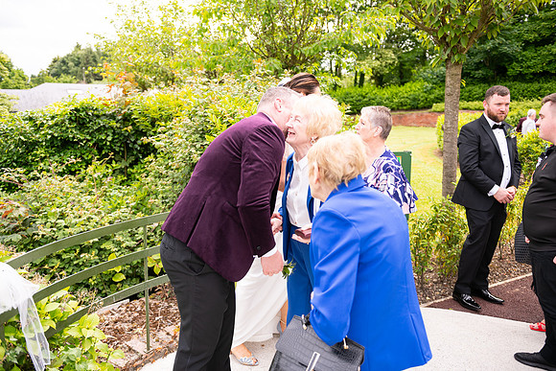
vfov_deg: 45.0
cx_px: 278
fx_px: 448
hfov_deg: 63.6
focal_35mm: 29
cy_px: 186
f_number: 3.5
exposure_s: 1/1000
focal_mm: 29
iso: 250
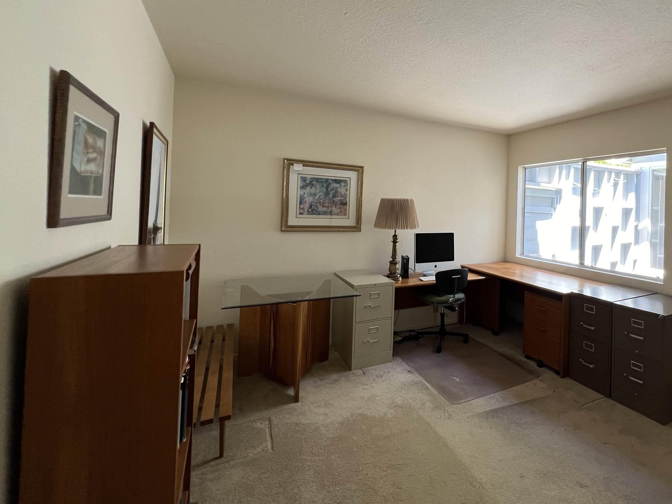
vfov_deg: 74.0
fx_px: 330
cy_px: 205
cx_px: 435
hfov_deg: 88.5
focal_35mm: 17
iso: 200
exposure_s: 1/99
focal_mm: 1.57
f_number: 1.8
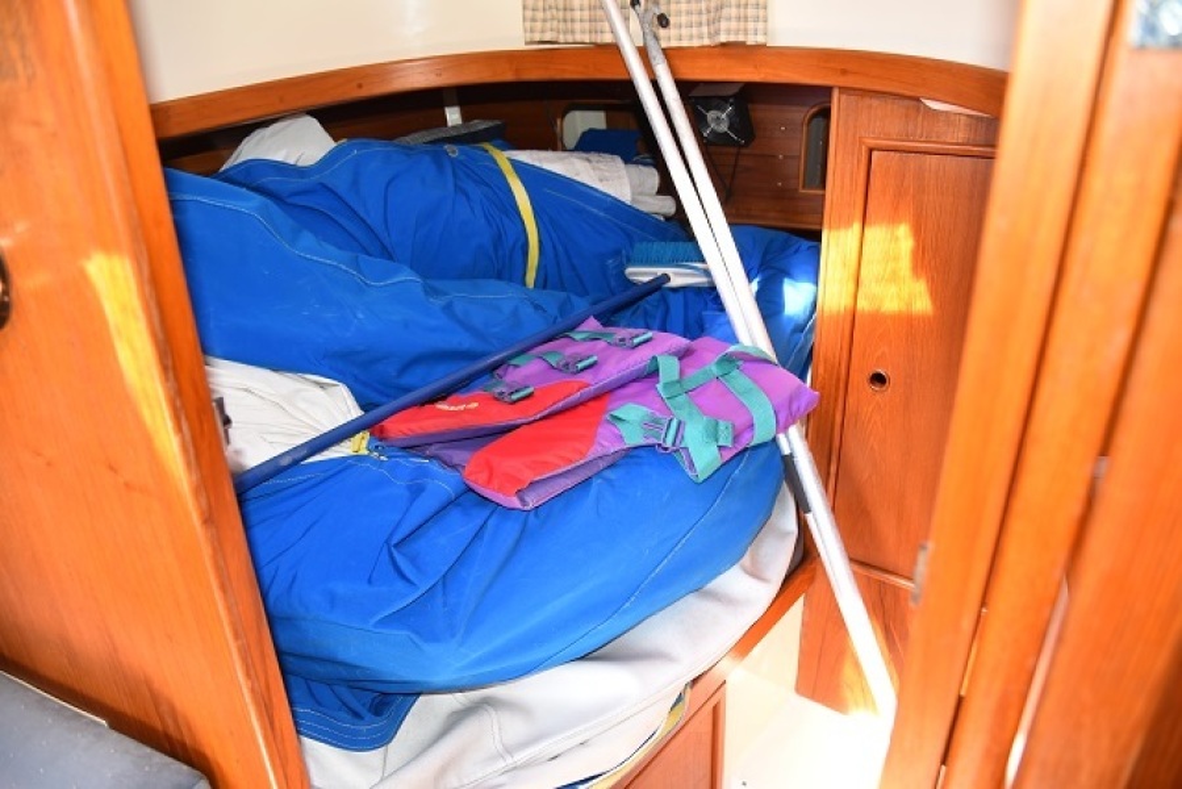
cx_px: 591
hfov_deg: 73.7
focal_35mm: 24
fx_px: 788
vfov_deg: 53.2
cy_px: 394
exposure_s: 1/80
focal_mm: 24
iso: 800
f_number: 4.5
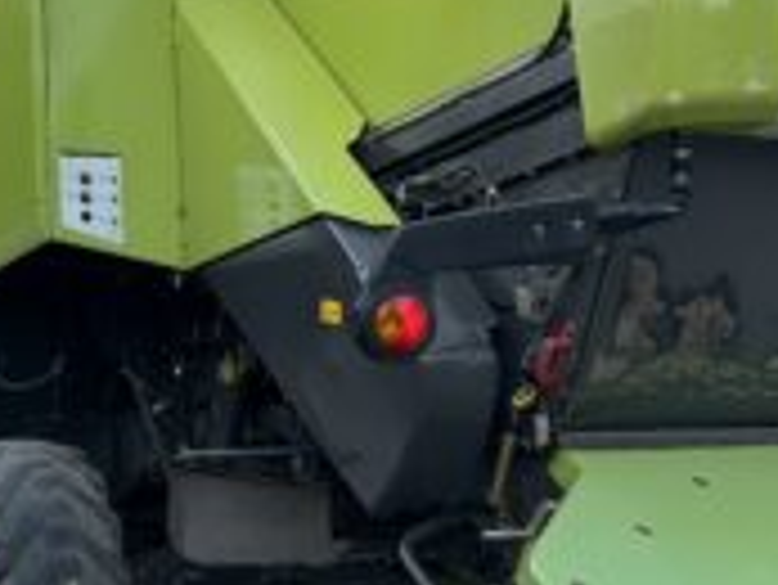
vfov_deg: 24.3
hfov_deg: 32.2
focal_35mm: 60
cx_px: 405
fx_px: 1349
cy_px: 184
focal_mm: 5.7
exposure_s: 1/552
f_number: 1.5
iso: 50
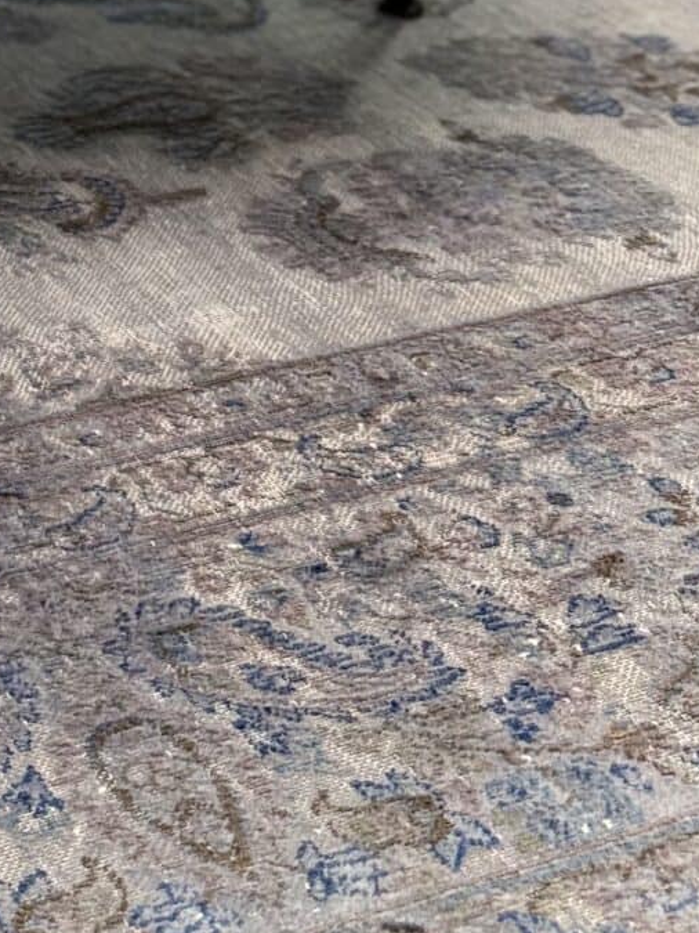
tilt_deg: -13.0
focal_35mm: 91
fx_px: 2451
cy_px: -361
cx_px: -325
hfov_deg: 15.1
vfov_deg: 19.4
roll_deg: +0.5
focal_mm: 6.76
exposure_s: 1/215
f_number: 1.78
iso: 80
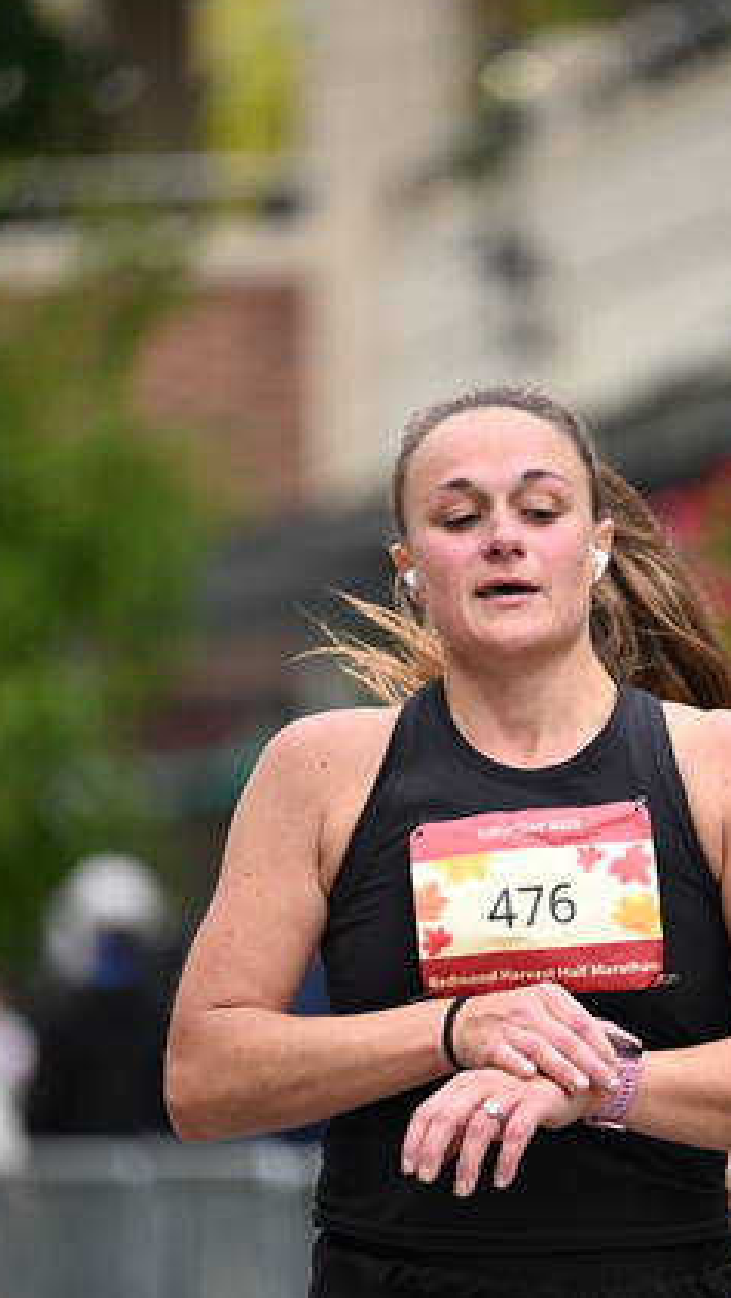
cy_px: 808
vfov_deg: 7.9
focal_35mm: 274
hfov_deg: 4.4
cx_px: 551
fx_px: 9436
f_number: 2.8
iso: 640
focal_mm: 200
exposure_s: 1/2000
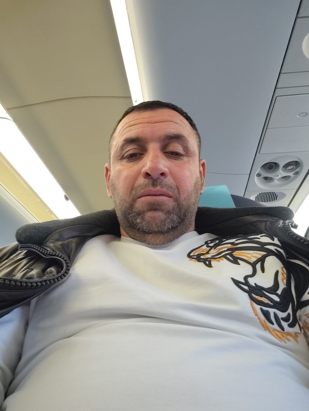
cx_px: 154
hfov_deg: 56.8
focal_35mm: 24
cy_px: 206
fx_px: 286
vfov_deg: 71.6
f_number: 2.45
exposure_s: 1/20
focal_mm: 3.25
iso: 209
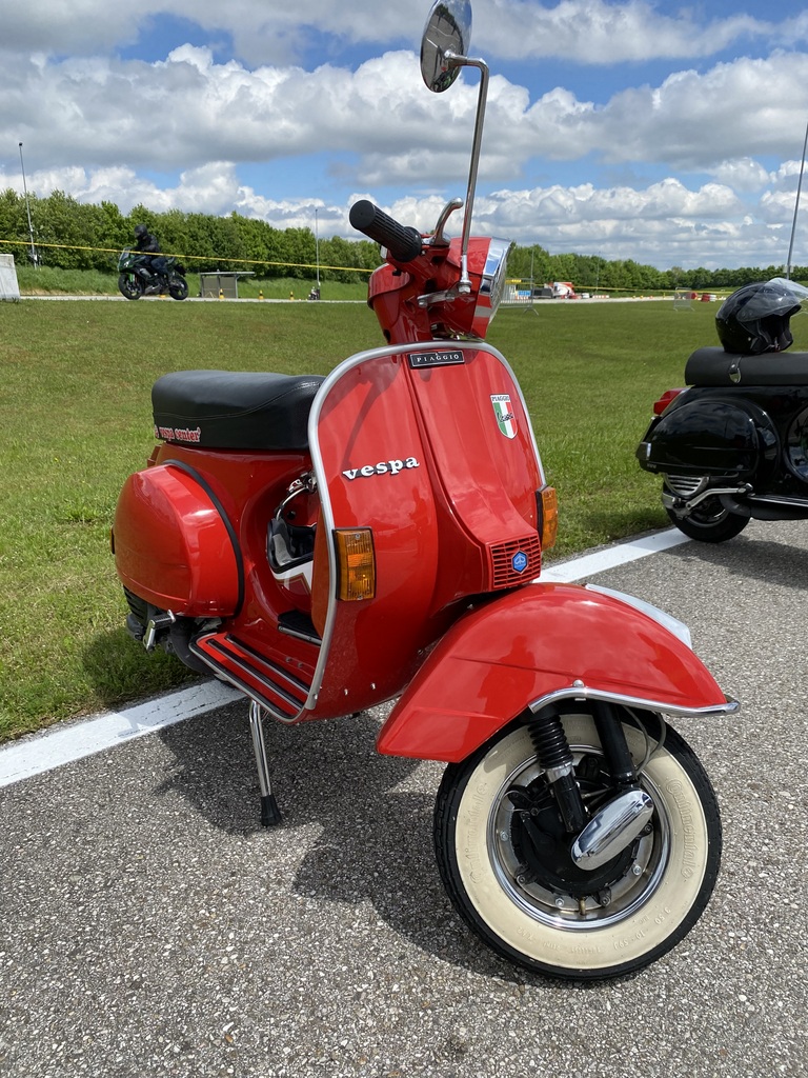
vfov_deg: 67.3
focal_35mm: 26
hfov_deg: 53.1
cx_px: 404
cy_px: 539
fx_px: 809
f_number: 1.8
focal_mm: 4.25
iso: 32
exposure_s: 1/3300
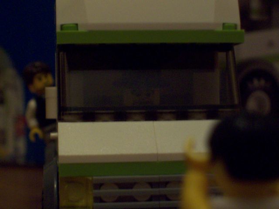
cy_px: 104
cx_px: 140
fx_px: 870
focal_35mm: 108
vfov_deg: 13.7
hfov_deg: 18.2
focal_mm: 18
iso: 200
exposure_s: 1/8
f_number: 4.8
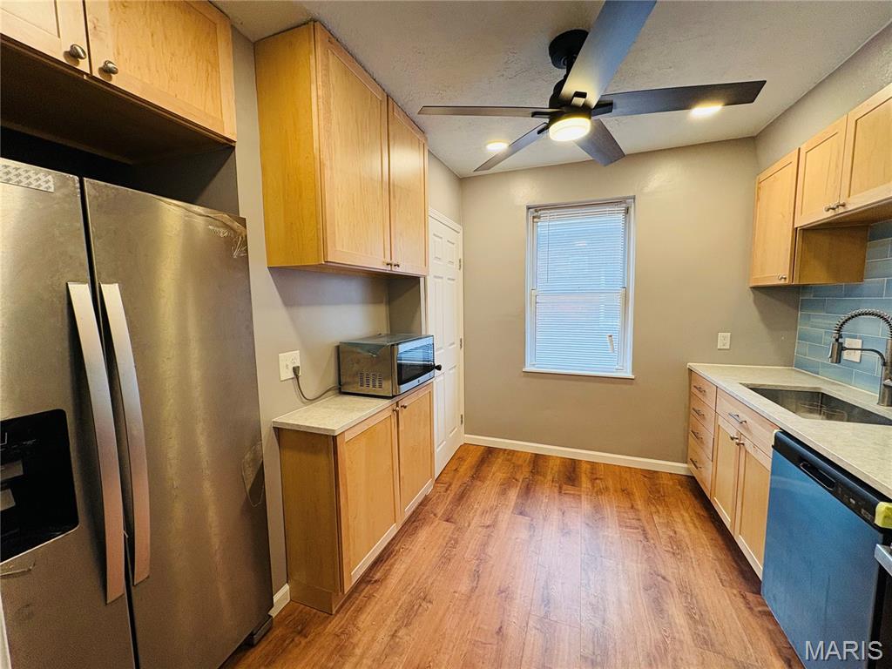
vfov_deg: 85.7
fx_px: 361
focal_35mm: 14
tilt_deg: -4.6
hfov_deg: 102.1
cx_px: 446
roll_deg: +0.7
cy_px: 334
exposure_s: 1/120
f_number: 2.2
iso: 160
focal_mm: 2.22
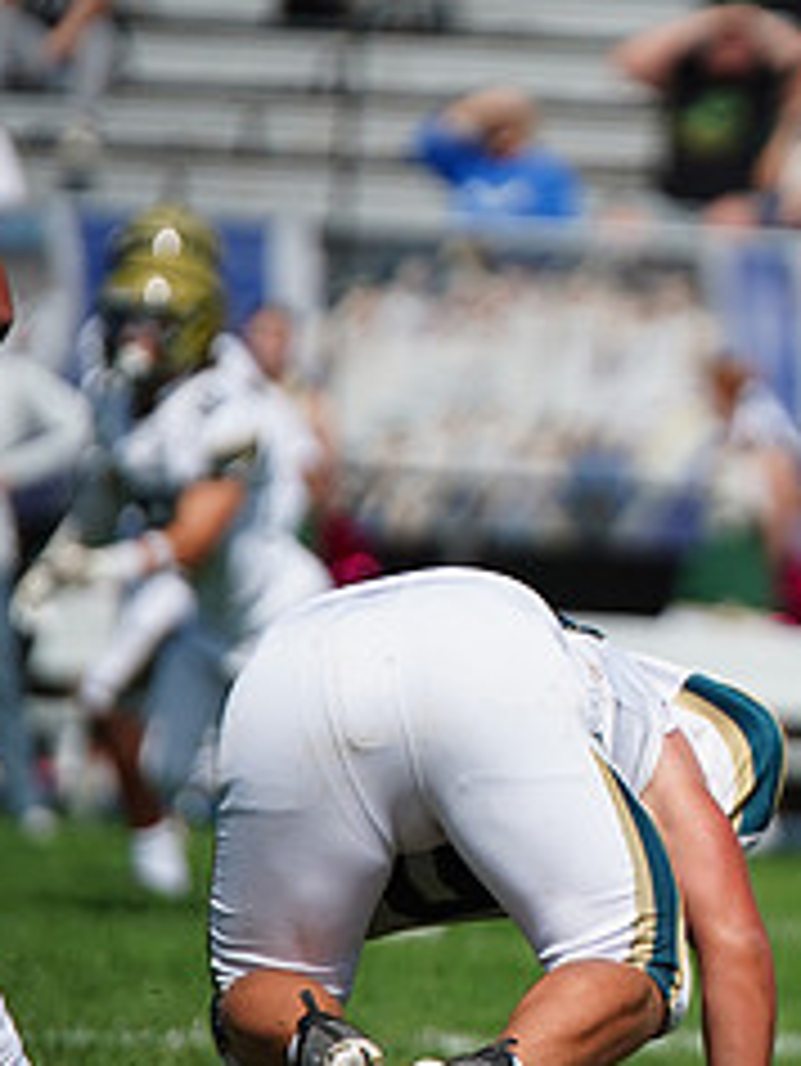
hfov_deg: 2.1
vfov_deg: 2.8
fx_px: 21793
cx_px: 1238
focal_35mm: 707
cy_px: 416
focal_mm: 300
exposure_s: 1/8000
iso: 400
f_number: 2.8
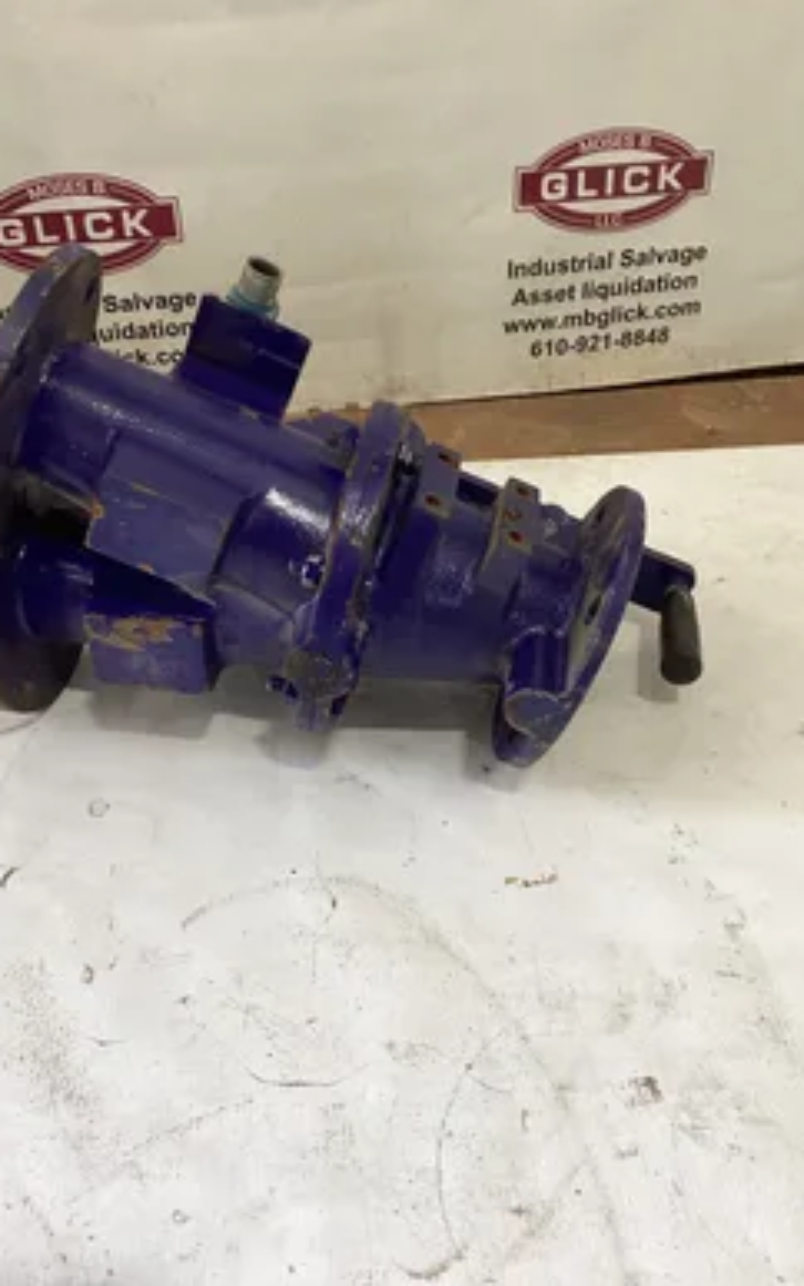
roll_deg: +4.3
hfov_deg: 37.3
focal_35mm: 34
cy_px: 625
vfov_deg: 56.7
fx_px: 1192
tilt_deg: -35.7
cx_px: 365
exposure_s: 1/50
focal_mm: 3.3
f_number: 2.4
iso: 80
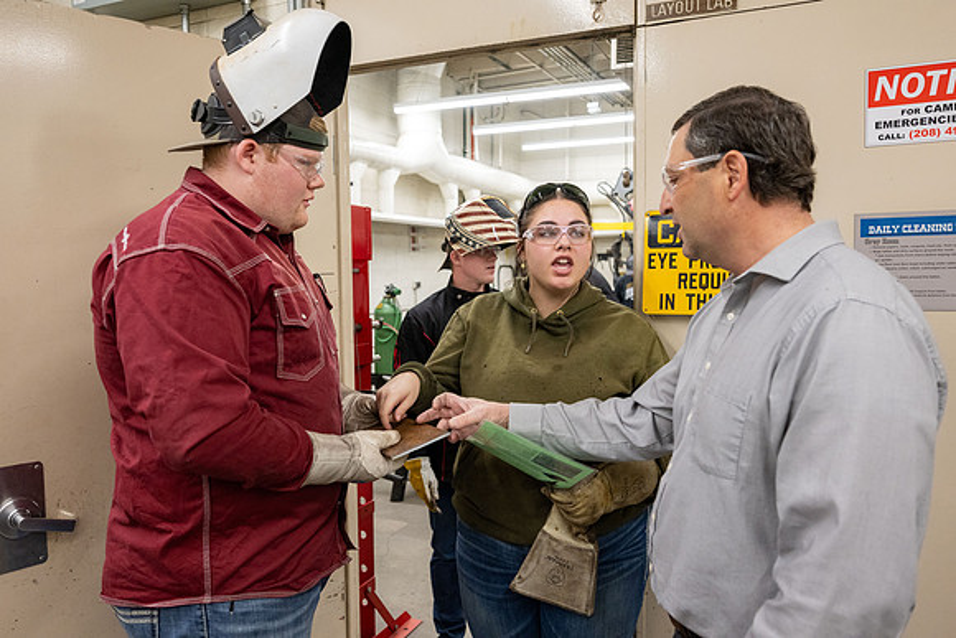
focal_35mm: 27
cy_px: 319
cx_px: 478
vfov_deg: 48.0
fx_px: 717
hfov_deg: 67.4
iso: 1600
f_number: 4
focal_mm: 27
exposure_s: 1/200
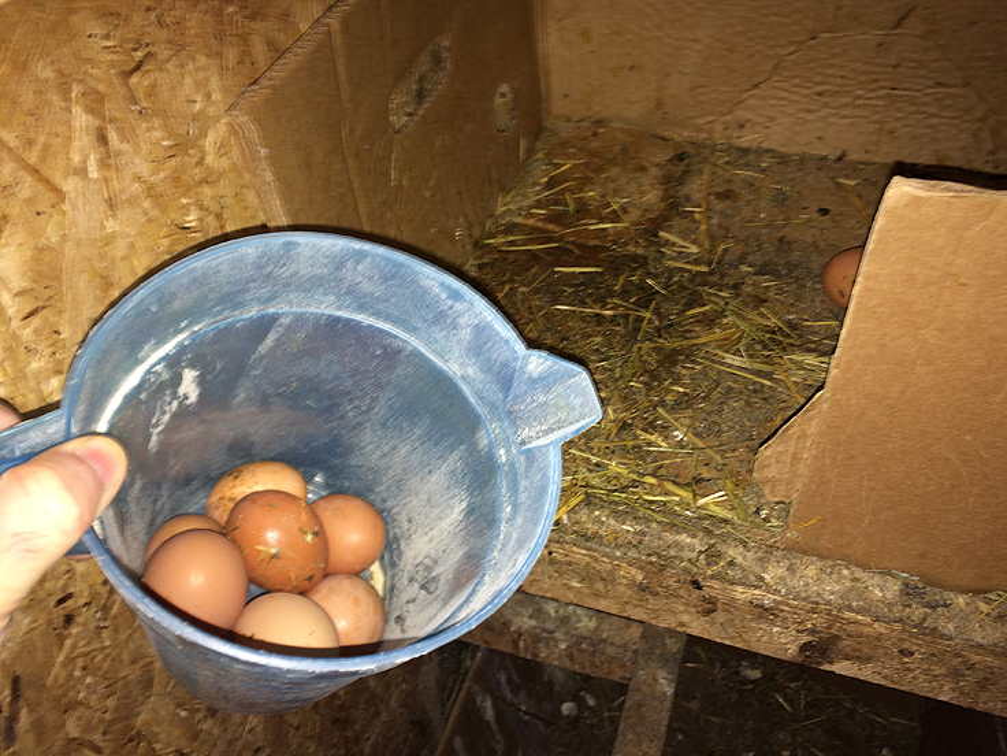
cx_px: 504
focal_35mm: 29
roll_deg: +6.7
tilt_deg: -43.8
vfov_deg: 48.2
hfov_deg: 61.7
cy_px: 378
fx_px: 844
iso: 32
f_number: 2.2
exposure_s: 1/16
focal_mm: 4.15
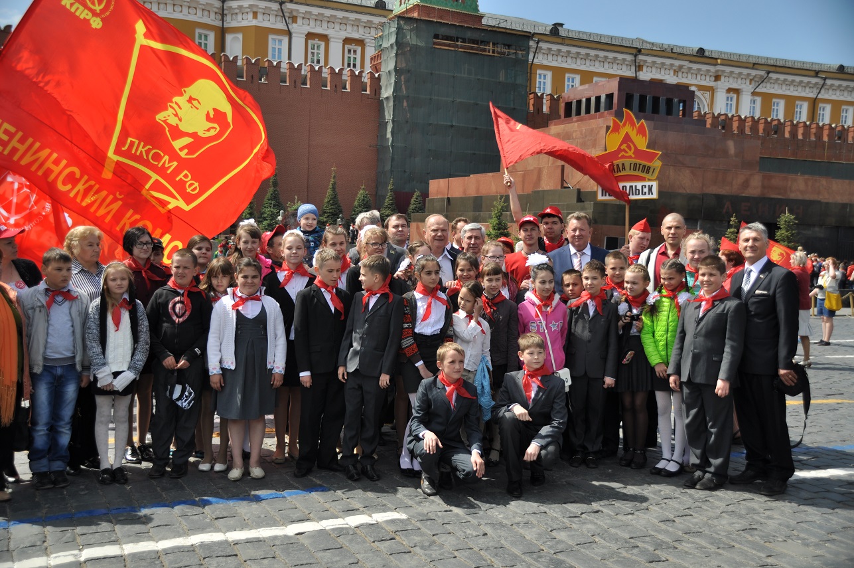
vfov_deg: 34.1
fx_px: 924
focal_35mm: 39
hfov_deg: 49.6
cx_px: 427
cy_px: 284
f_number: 3.8
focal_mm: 26
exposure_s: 1/1000
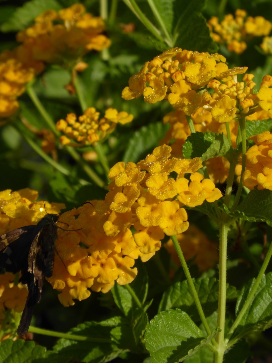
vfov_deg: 6.2
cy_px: 182
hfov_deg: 4.6
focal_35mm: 322
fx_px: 3374
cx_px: 136
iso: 80
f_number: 5.9
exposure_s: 1/500
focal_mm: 57.7
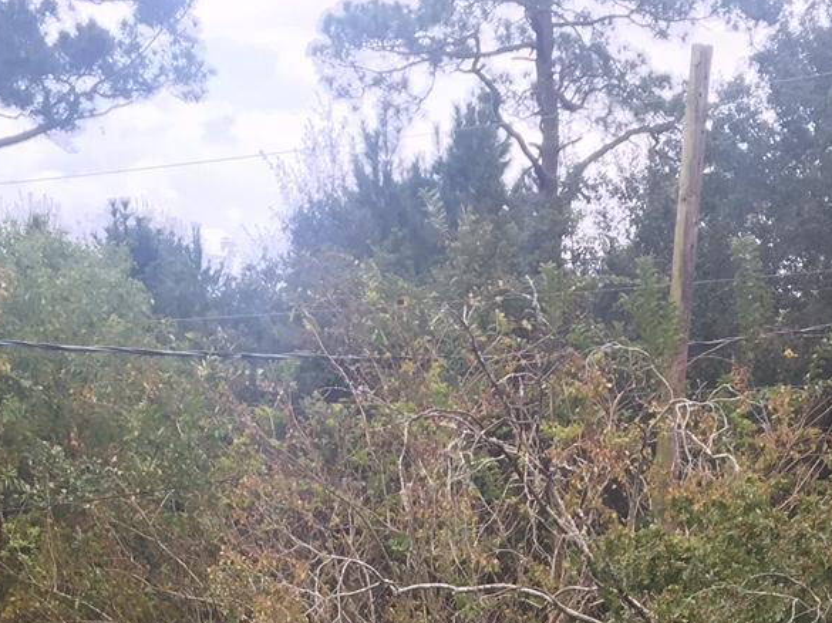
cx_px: 550
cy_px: 979
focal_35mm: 100
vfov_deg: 13.7
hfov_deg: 19.6
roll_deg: -0.1
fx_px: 2402
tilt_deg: -9.2
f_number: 2.2
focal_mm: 4.15
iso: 25
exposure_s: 1/120
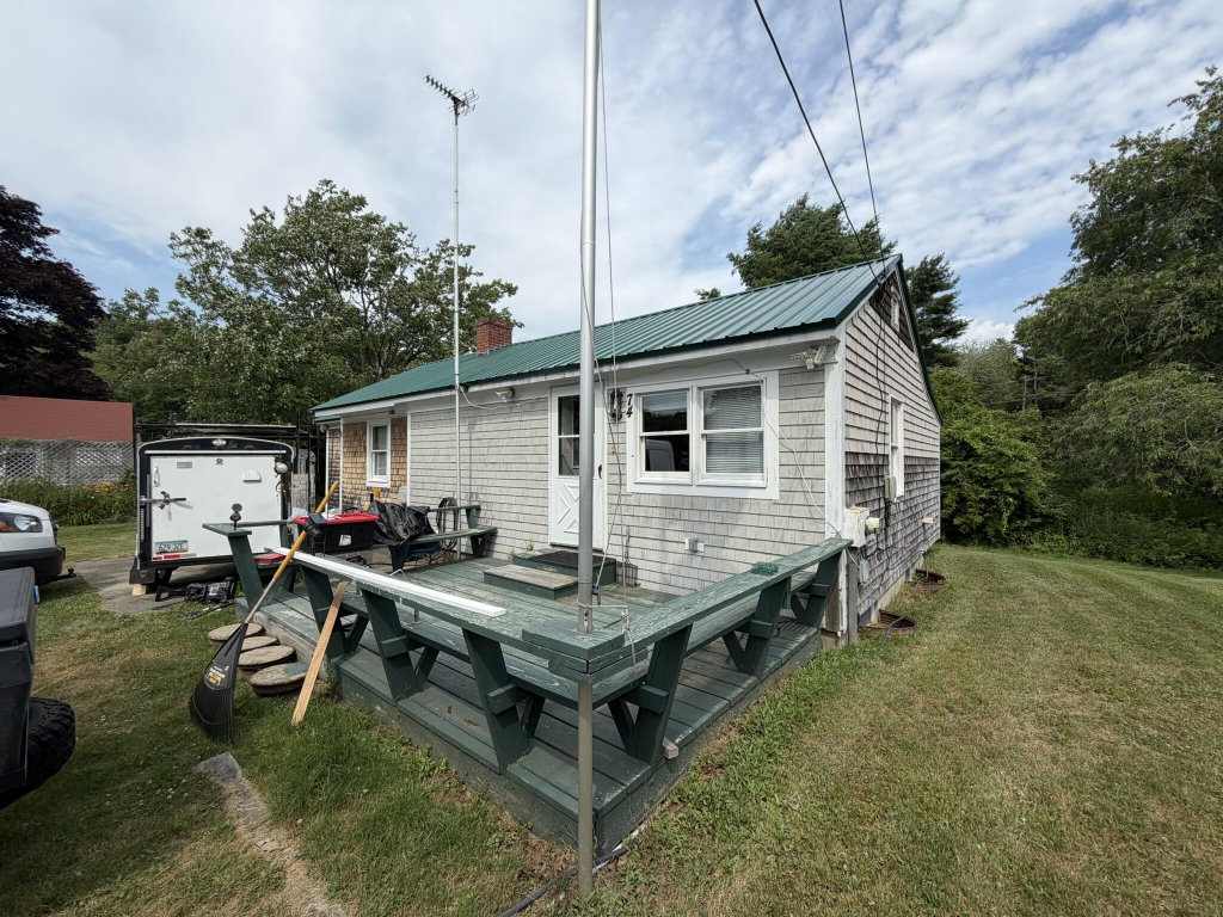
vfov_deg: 85.7
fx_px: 495
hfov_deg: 102.1
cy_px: 458
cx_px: 612
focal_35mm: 14
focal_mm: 2.22
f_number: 2.2
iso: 20
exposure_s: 1/1017
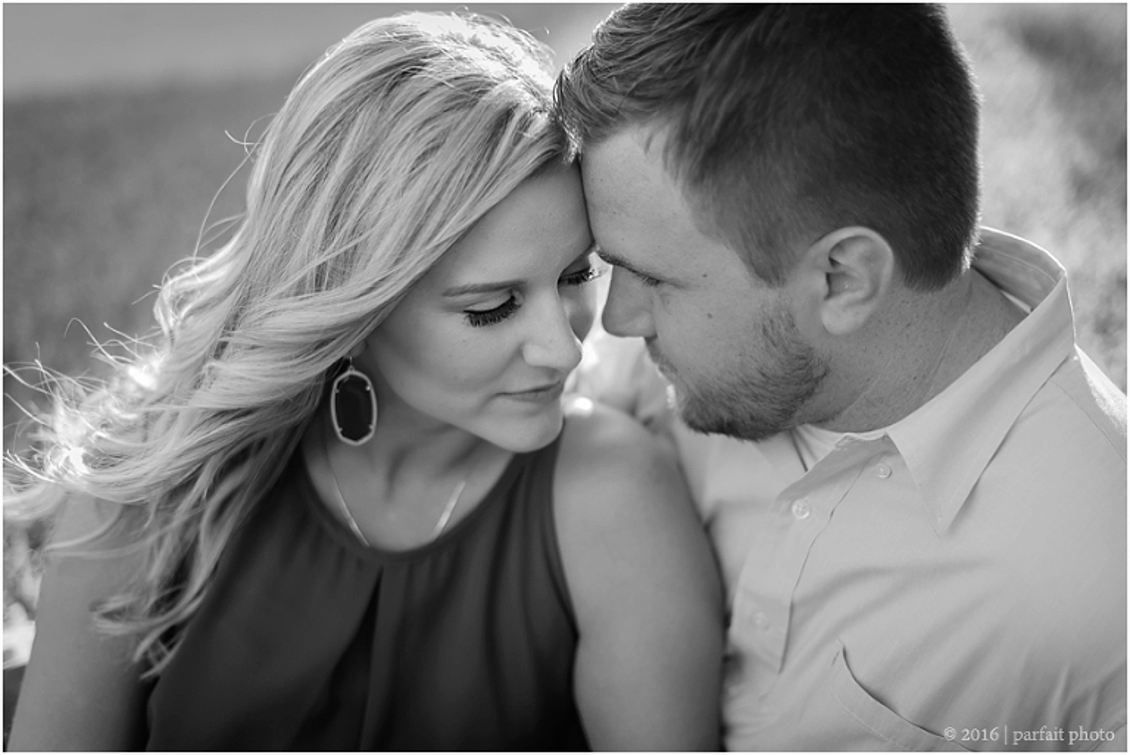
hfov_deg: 39.6
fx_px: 1570
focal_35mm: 50
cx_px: 565
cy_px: 378
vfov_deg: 27.0
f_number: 1.8
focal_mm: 50
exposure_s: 1/1000
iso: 320
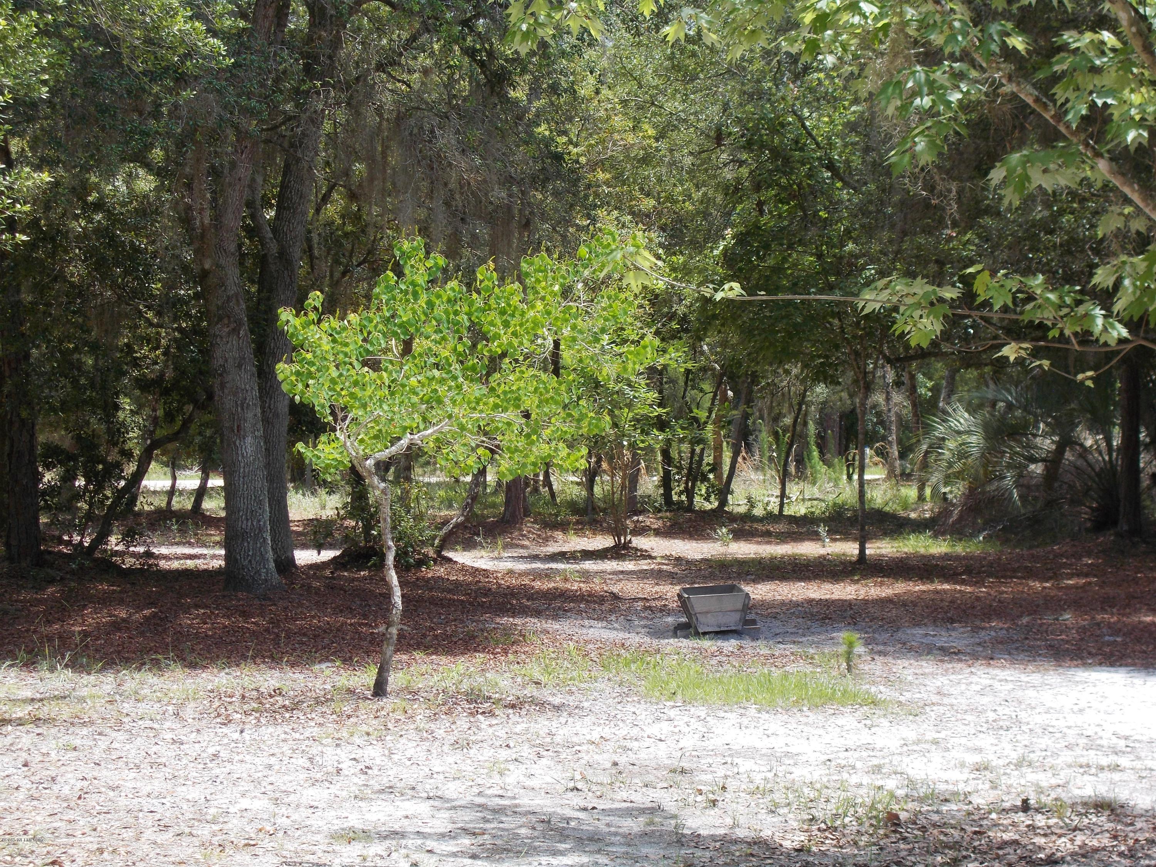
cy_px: 434
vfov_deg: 17.2
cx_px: 578
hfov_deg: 22.8
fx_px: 2872
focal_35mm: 86
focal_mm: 15.4
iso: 80
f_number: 6.3
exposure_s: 1/100
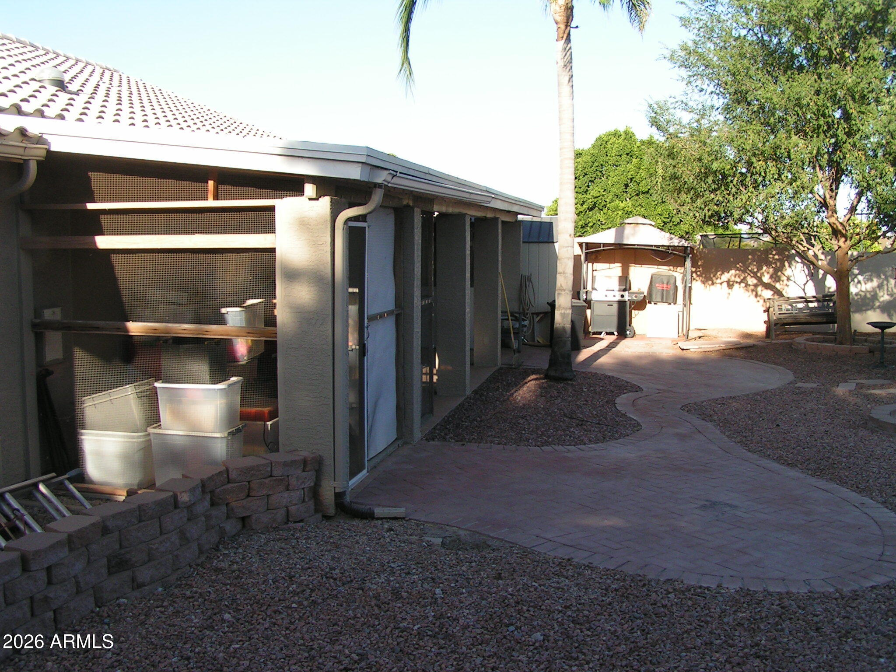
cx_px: 448
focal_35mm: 38
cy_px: 336
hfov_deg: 49.0
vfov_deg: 37.7
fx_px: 984
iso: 50
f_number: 5.6
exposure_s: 1/160
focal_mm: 5.8
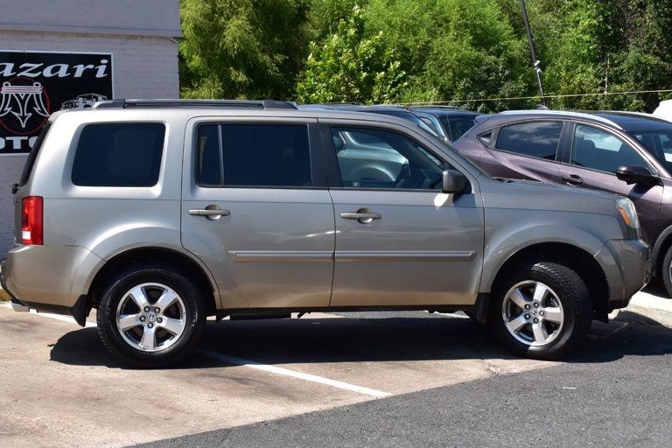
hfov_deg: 29.7
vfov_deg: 20.0
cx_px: 346
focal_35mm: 68
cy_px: 189
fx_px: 1269
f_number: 11
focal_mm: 34
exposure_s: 1/500
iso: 400
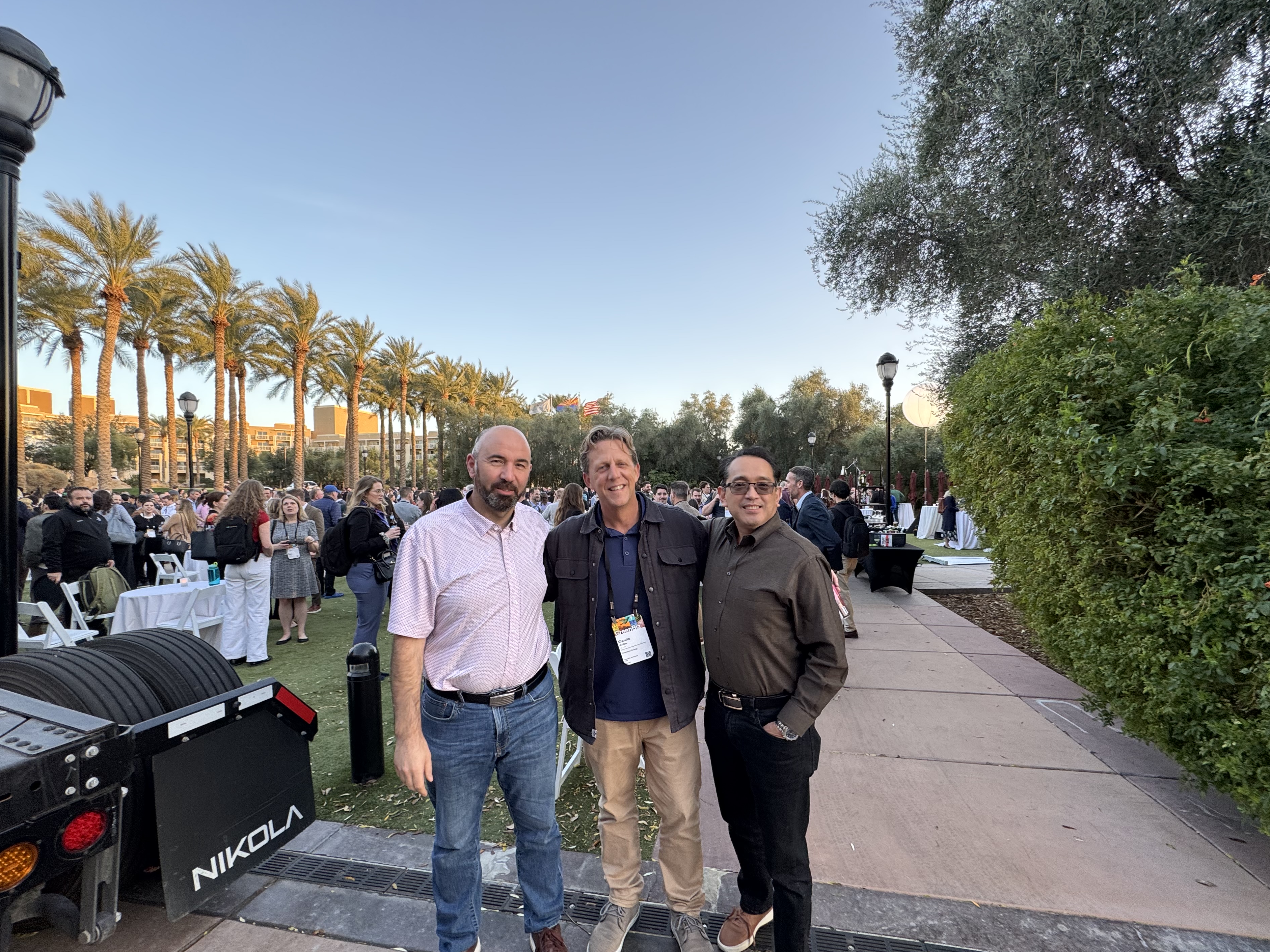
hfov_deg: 98.2
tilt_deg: -0.2
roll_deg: -0.5
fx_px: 550
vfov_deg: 81.7
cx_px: 647
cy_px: 505
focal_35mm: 15
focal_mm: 2.22
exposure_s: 1/99
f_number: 2.2
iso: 50
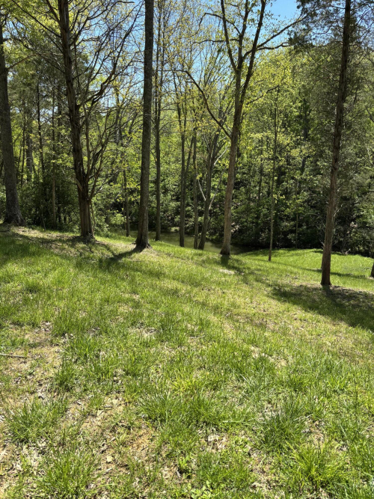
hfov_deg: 53.0
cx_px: 187
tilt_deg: -14.2
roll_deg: +0.8
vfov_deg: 67.3
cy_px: 250
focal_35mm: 26
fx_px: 375
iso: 50
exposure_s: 1/1437
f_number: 1.6
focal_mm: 5.96
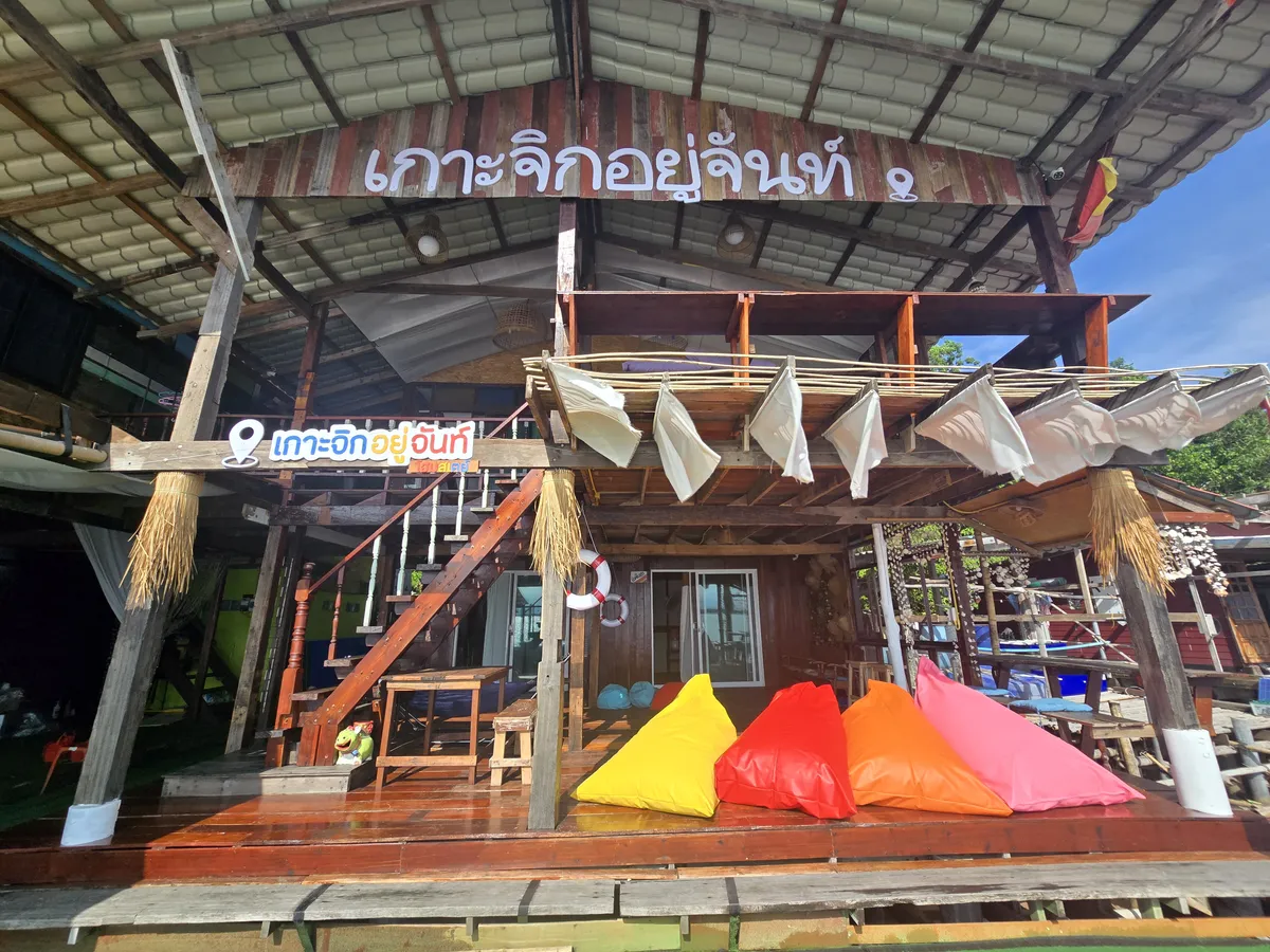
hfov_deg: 106.2
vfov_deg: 89.9
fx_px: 477
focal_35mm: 13
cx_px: 635
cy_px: 476
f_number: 2.2
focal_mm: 2.2
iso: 50
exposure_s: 1/2043
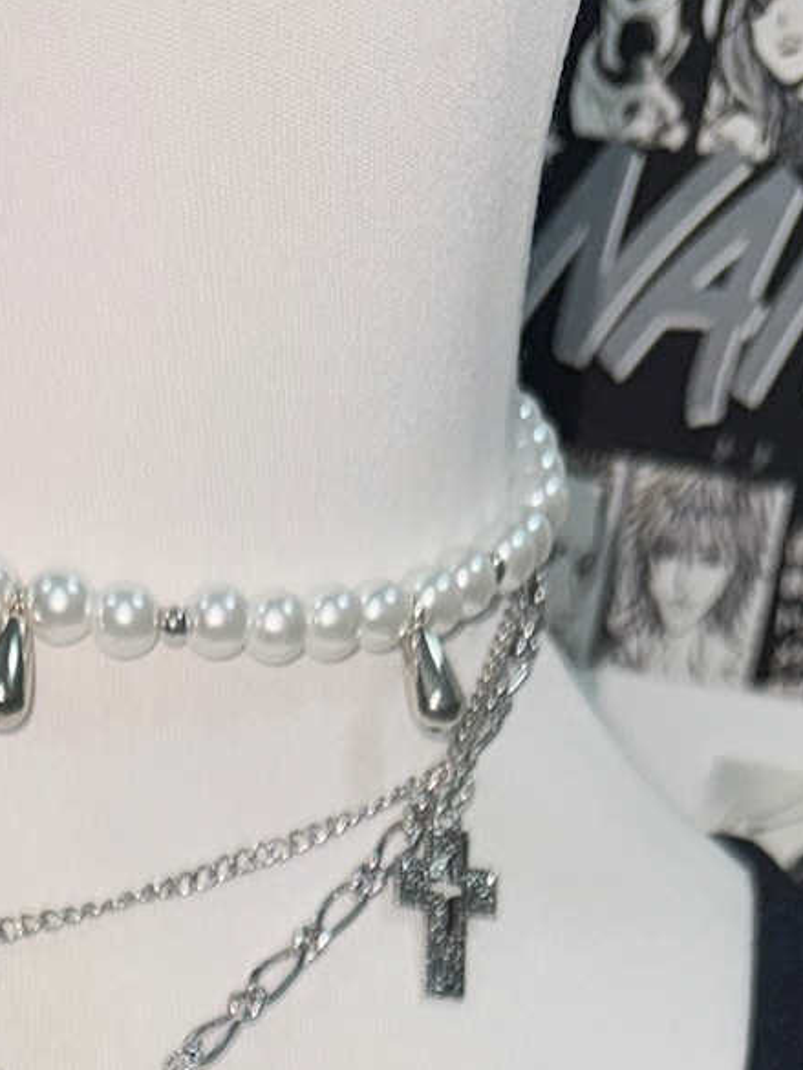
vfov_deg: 18.7
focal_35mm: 84
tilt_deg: -16.3
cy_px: 1853
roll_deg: -9.0
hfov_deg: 17.2
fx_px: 2597
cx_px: 22
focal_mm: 6.76
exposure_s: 1/68
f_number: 1.78
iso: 50
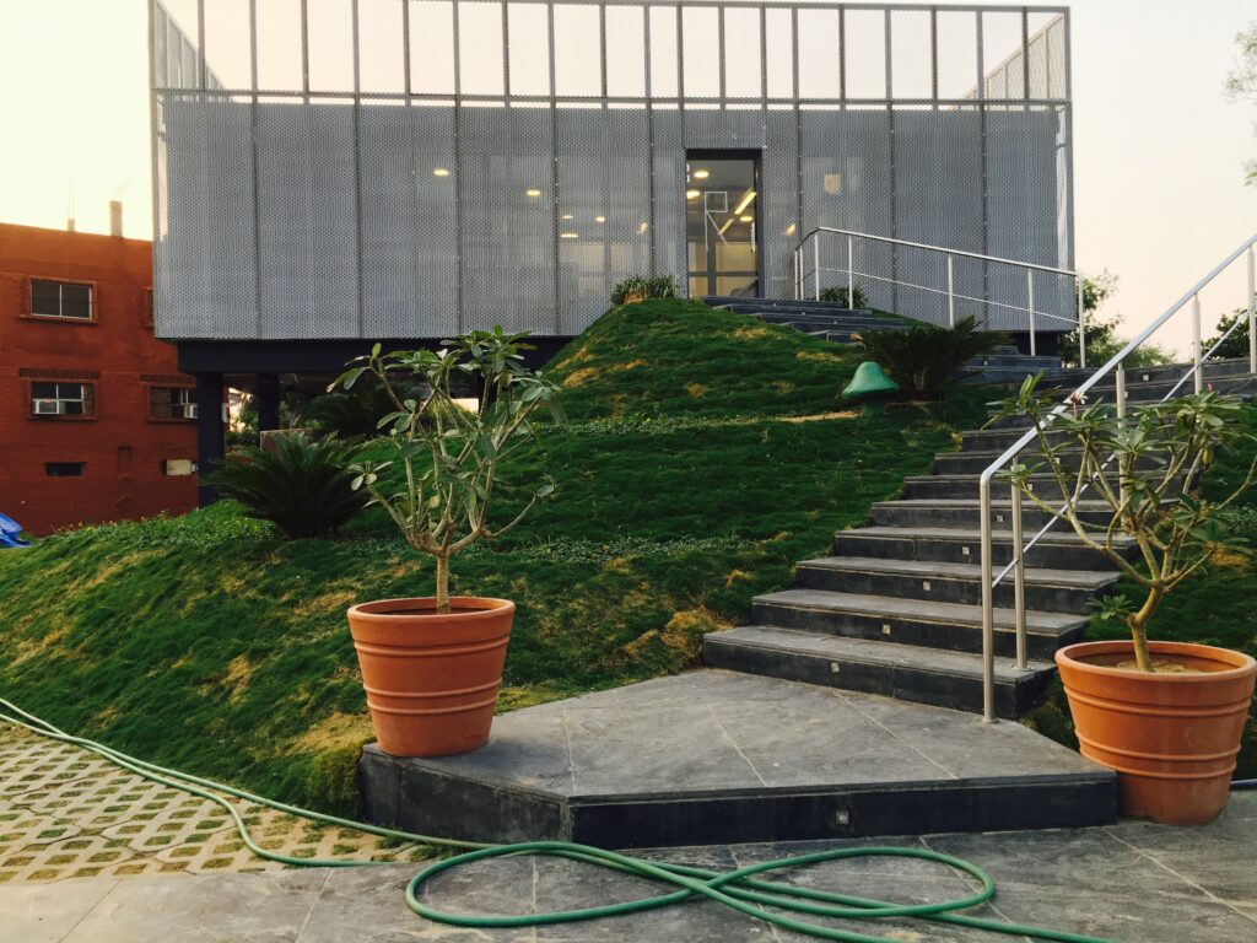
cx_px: 628
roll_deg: +1.8
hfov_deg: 61.7
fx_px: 1053
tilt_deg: +0.5
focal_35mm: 29
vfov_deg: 48.2
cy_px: 472
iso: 40
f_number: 2.2
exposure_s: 1/100
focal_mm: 4.15
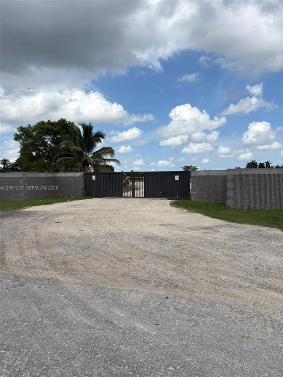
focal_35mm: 26
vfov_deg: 67.3
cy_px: 188
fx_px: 283
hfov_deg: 53.1
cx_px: 142
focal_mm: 5.96
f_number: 1.6
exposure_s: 1/4608
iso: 50
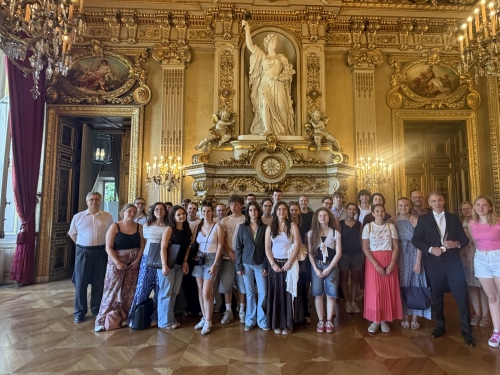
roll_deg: +0.5
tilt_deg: +5.4
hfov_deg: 78.5
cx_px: 285
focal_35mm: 21
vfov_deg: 63.4
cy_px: 184
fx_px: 303
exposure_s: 1/50
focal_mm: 2.22
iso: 250
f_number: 2.2
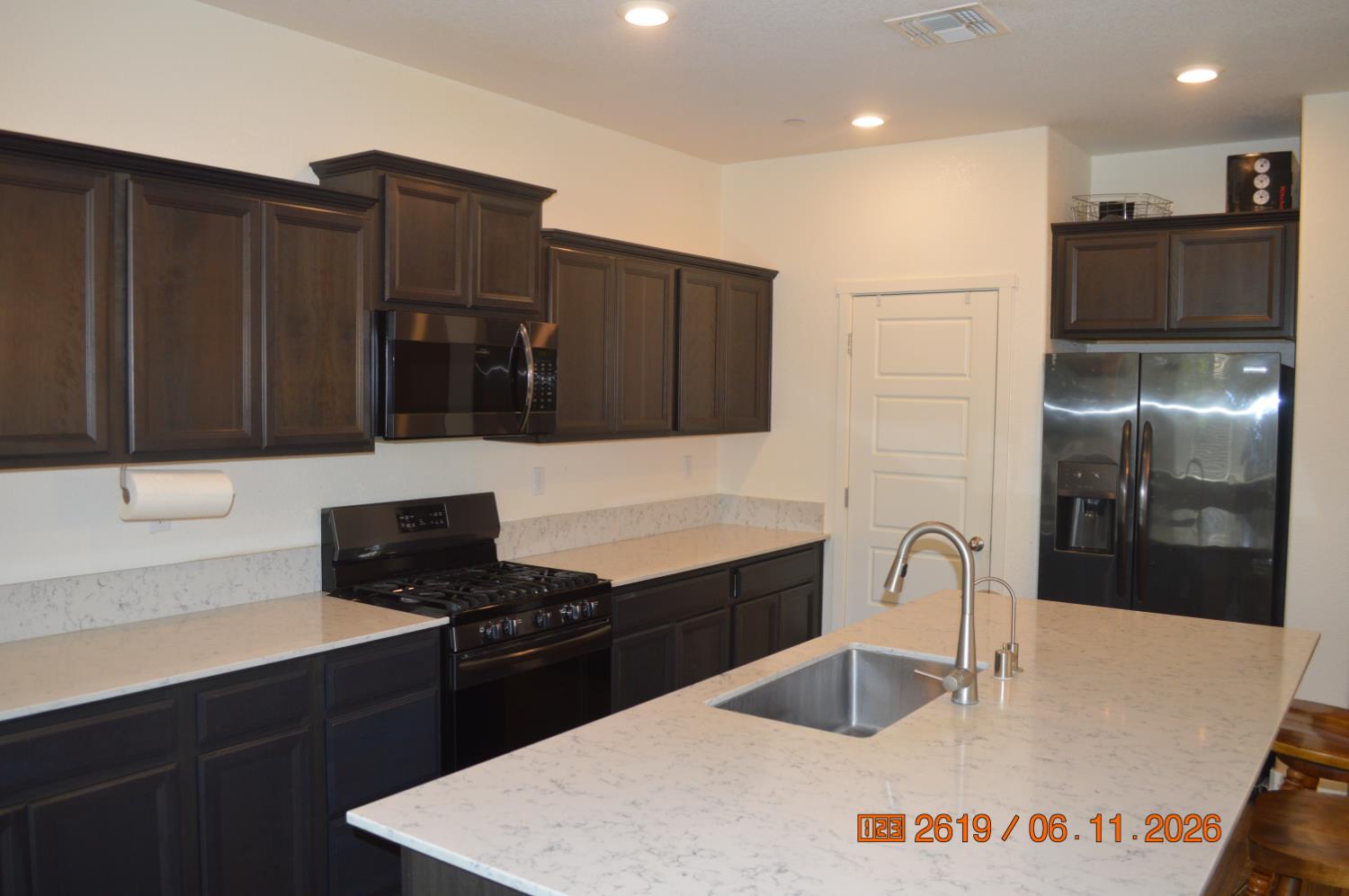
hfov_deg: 67.4
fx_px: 1011
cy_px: 448
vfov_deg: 47.8
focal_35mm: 27
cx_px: 674
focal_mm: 18
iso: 400
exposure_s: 1/60
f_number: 4
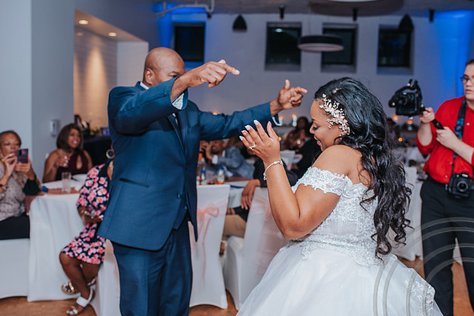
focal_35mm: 36
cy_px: 156
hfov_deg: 53.1
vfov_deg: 36.9
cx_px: 242
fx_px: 474
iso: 400
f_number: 3.5
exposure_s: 1/200
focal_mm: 35
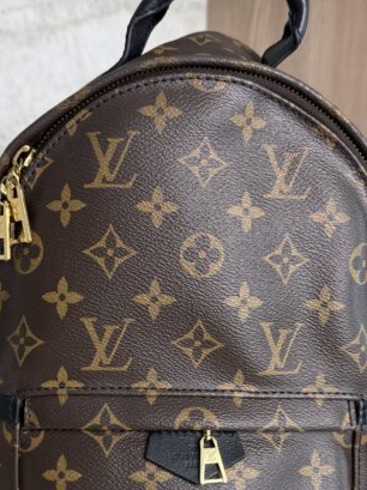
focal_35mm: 47
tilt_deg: -11.3
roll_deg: -0.9
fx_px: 665
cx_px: 170
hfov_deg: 30.8
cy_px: 325
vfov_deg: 40.0
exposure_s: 1/120
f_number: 1.78
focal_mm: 6.76
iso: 125
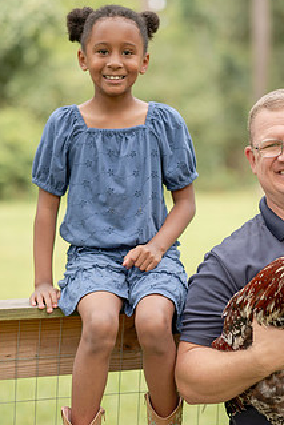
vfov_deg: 17.0
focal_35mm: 120
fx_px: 1418
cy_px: 237
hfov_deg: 11.4
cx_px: 185
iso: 250
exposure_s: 1/1250
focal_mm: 85
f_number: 2.2
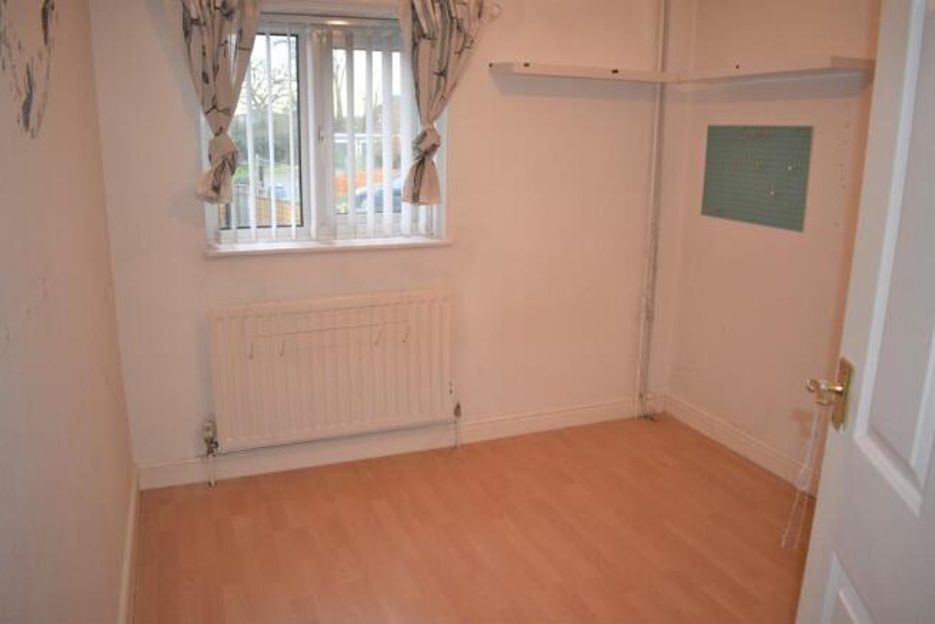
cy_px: 312
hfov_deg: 67.4
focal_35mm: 27
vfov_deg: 48.0
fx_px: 701
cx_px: 468
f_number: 3.5
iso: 320
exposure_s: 1/60
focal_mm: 18
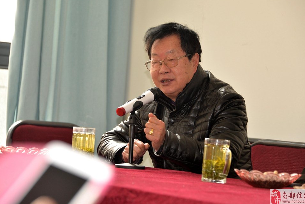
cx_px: 159
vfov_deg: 9.5
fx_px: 1220
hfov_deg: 14.2
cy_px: 99
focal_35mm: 144
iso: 800
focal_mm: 135
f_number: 5.6
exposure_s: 1/125
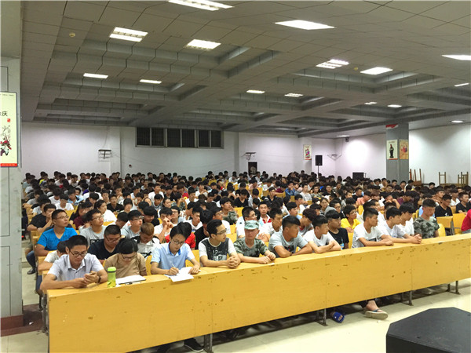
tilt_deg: +0.7
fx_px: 395
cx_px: 236
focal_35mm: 29
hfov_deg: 61.7
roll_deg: -1.4
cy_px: 176
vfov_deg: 48.2
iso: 160
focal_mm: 4.15
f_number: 2.2
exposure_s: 1/8
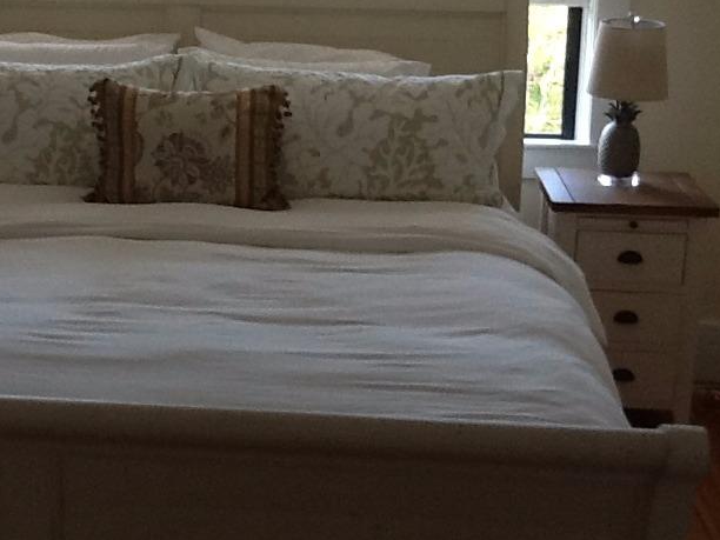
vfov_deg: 21.2
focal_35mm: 69
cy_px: 175
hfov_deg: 27.8
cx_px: 188
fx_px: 1435
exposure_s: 1/30
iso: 64
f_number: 2.4
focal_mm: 2.03
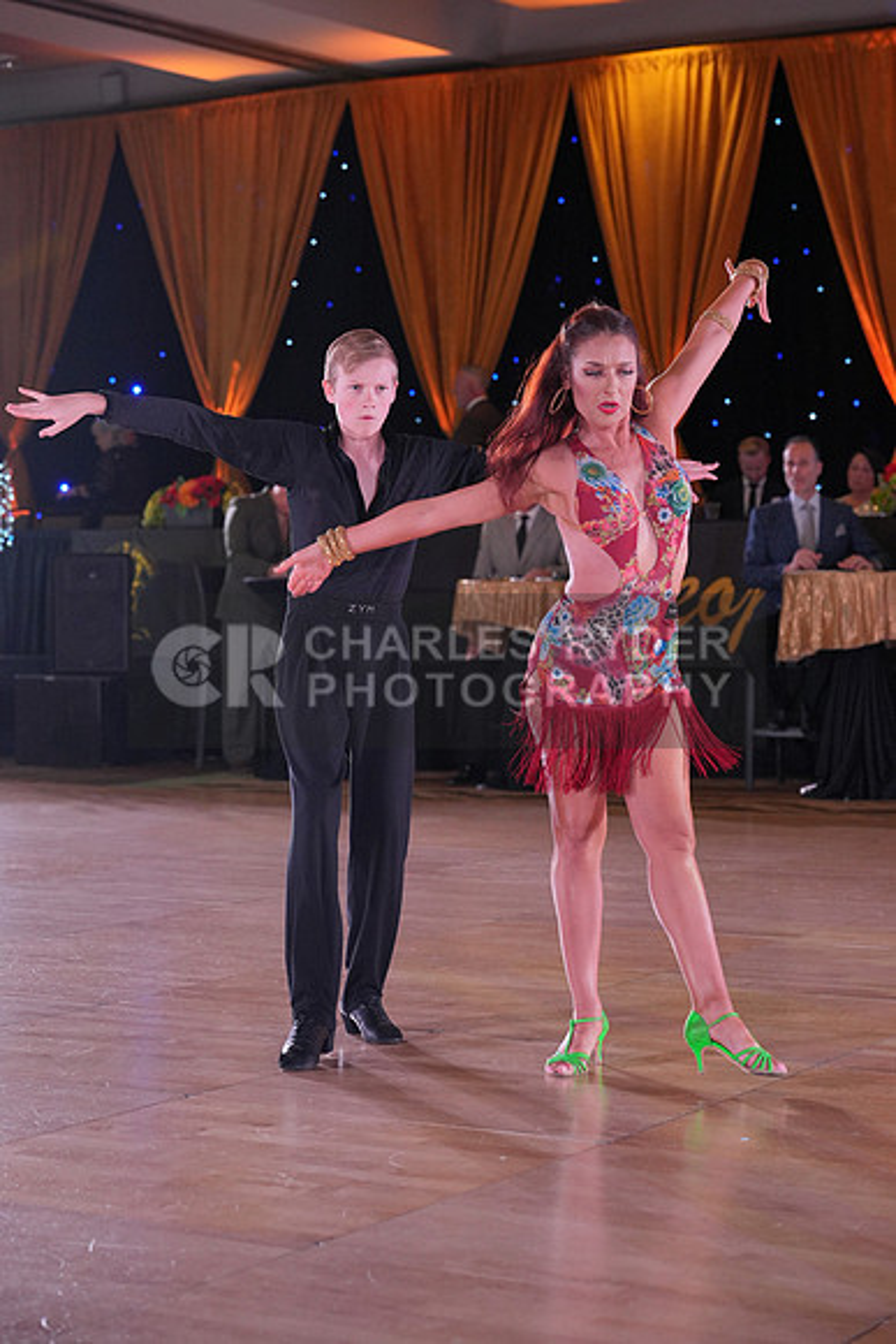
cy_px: 672
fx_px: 2873
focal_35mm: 77
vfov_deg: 26.3
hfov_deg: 17.7
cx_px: 448
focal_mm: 77
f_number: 4
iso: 2000
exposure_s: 1/500
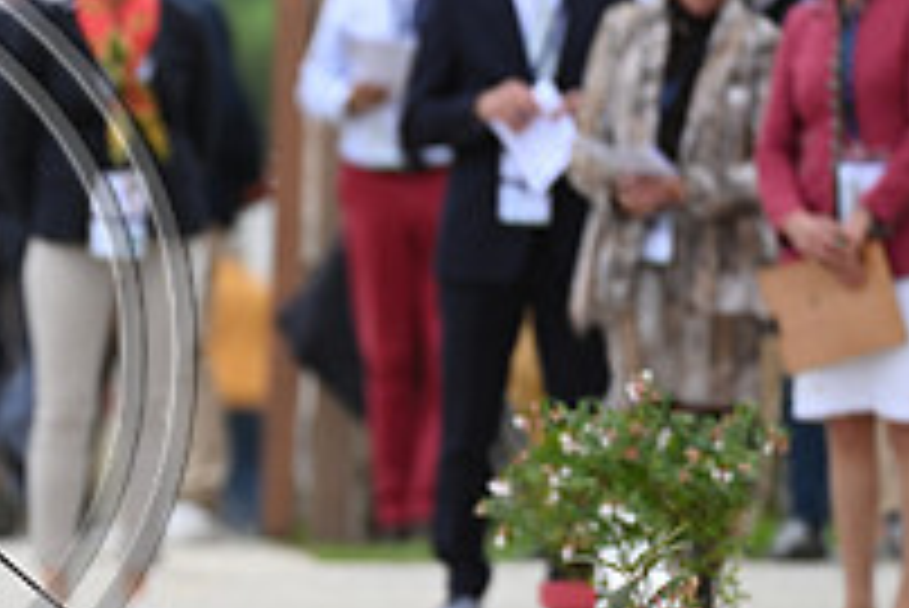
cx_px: -320
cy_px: 290
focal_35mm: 1034
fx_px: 26126
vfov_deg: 1.3
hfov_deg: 2.0
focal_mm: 360
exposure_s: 1/1600
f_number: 5.6
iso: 560
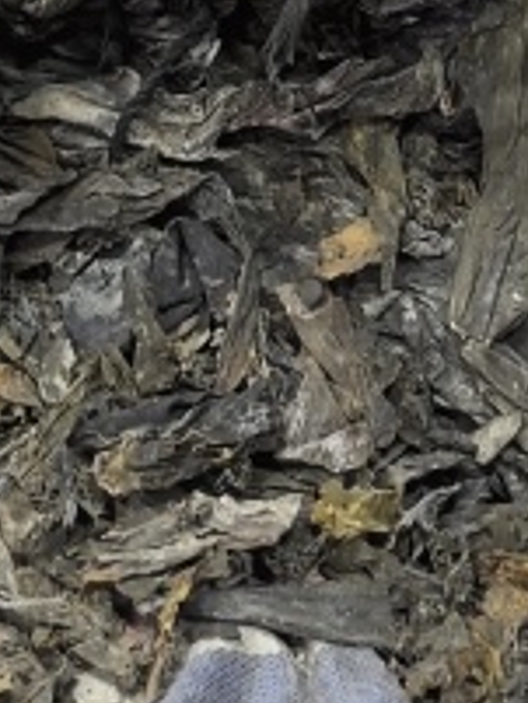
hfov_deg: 10.4
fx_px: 2905
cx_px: 290
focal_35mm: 143
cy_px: -1082
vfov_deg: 11.1
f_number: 1.6
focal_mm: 8.5
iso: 160
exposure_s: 1/100
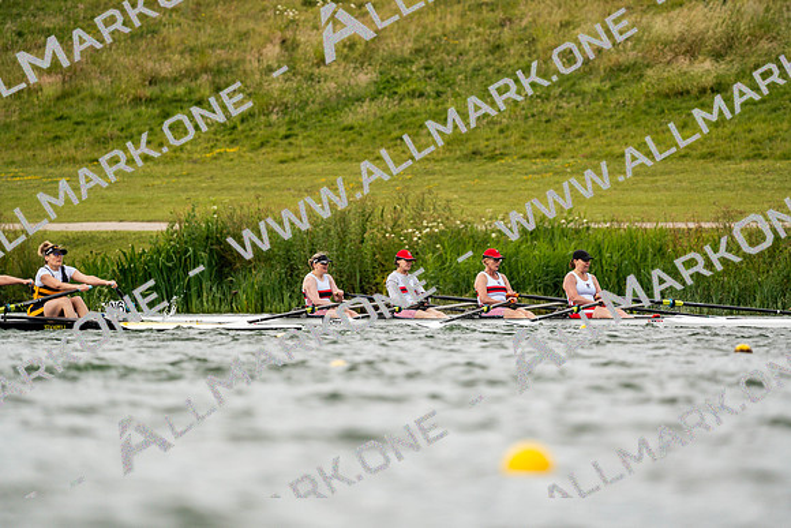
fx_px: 13186
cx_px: 396
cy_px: 264
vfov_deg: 2.3
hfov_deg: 3.4
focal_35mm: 600
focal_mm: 600
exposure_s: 1/2000
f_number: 6.3
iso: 500
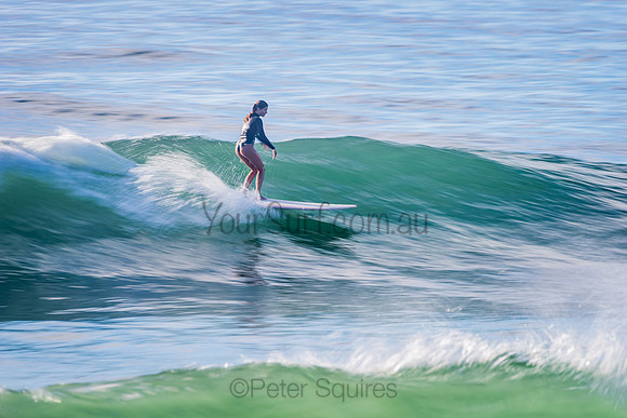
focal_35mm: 500
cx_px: 314
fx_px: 8710
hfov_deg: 4.1
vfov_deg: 2.8
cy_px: 209
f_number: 10
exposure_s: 1/20
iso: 31
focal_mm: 500
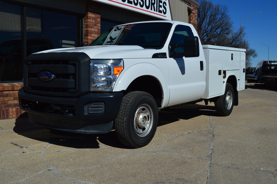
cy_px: 92
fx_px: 300
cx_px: 138
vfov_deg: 34.1
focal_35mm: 39
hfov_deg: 49.6
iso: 125
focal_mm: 26
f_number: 11
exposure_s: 1/500
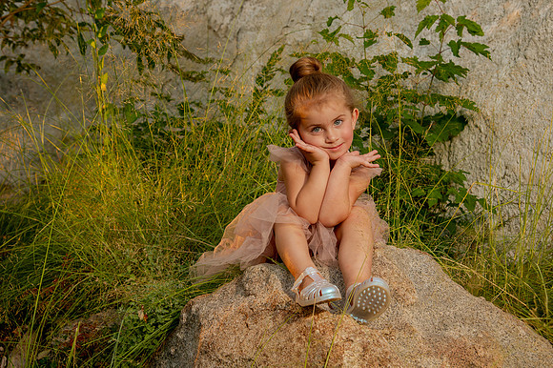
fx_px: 947
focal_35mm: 62
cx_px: 287
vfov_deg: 22.0
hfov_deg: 32.6
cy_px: 162
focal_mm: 55
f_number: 6.3
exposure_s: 1/125
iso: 640
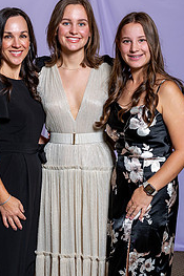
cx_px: 84
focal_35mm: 106
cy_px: 182
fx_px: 814
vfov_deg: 19.2
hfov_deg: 12.9
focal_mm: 62
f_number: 5.6
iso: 320
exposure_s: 1/200
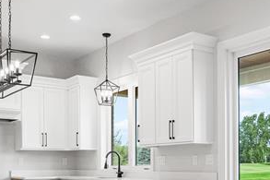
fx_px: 420
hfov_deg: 35.6
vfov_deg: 23.4
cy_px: 170
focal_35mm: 56
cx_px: 153
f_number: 8
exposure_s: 1/250
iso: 5000
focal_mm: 16
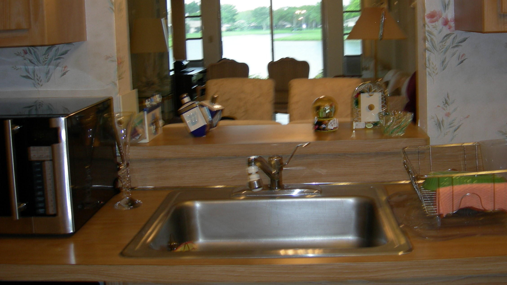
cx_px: 288
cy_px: 83
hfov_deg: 45.4
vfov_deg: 26.3
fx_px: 605
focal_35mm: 45
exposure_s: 1/30
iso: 64
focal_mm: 7.5
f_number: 2.7
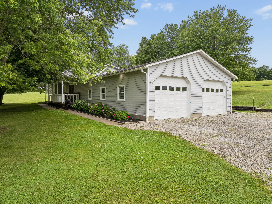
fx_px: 188
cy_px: 102
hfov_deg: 71.6
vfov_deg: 56.8
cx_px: 136
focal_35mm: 24
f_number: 2.8
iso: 150
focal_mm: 12.3
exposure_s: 1/40
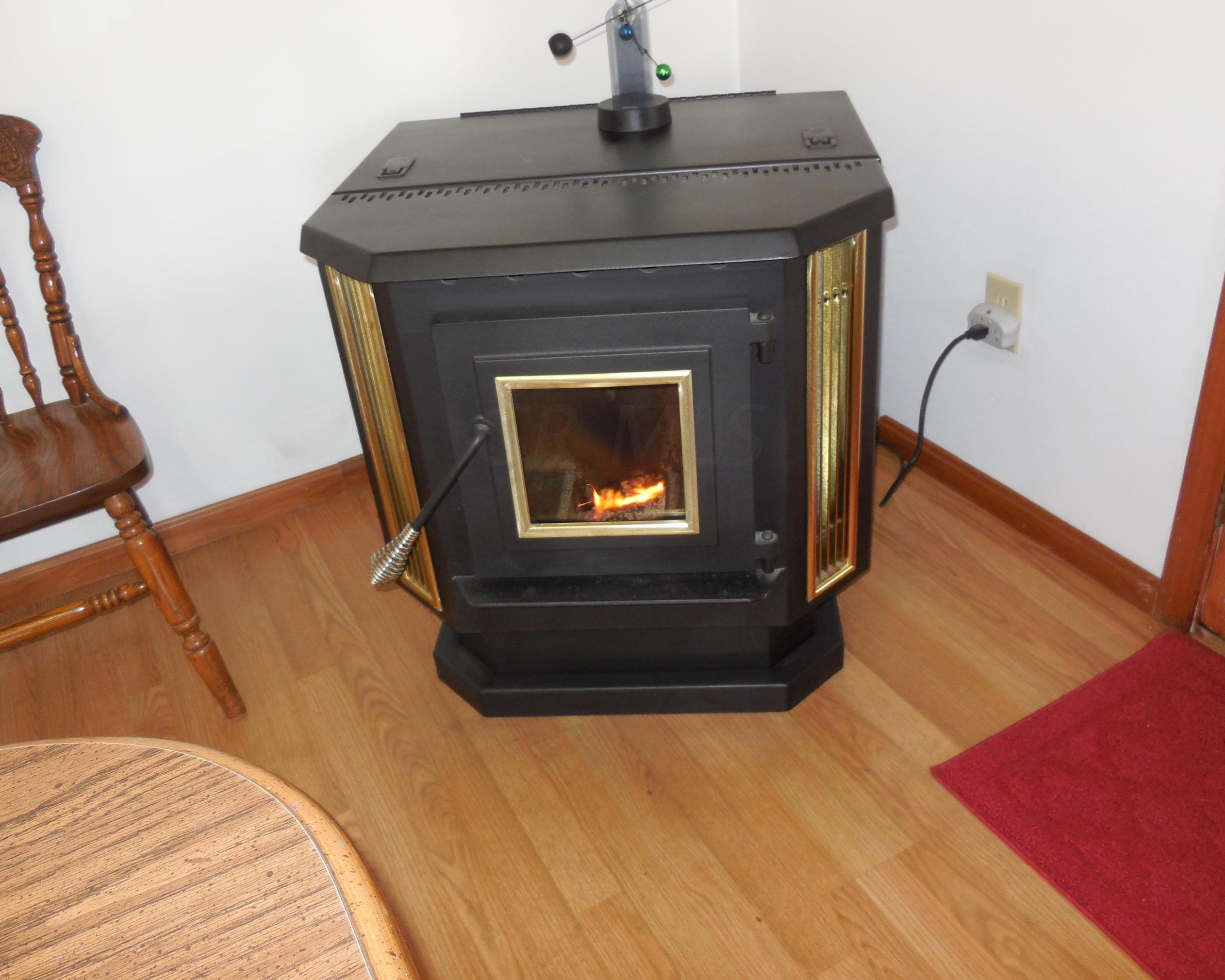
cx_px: 620
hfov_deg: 60.4
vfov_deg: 49.9
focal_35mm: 29
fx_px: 1051
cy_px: 435
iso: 200
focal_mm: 4.5
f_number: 3.1
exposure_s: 1/25
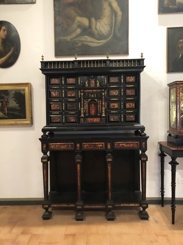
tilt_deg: -2.6
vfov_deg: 63.4
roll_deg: +1.9
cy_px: 122
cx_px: 92
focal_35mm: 28
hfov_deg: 49.7
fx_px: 197
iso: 80
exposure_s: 1/6
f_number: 1.8
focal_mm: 4
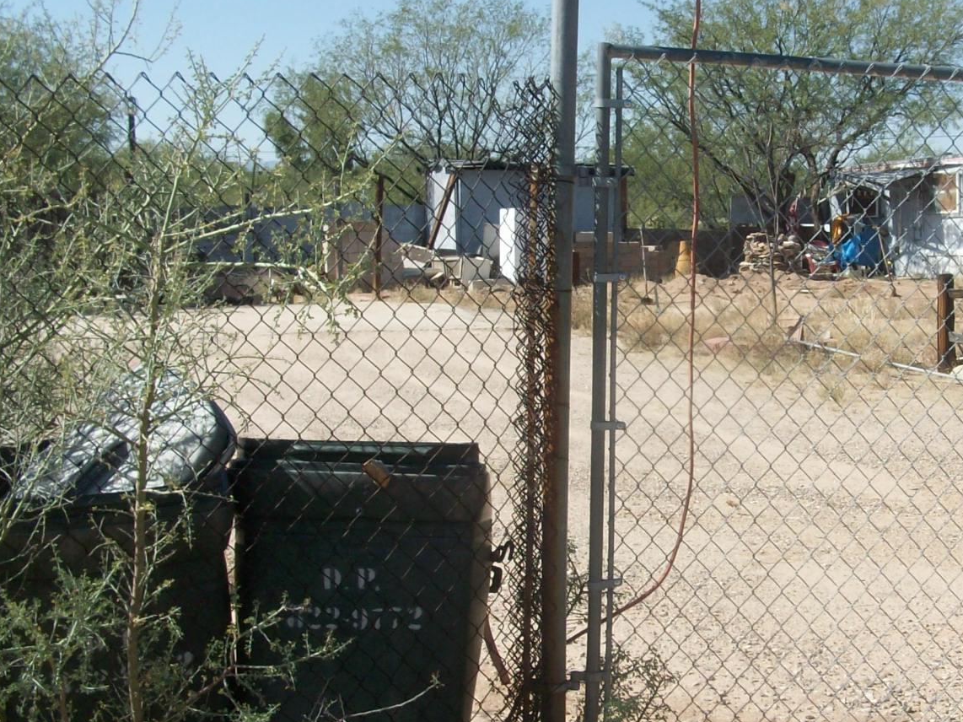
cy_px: 266
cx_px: 767
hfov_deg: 30.9
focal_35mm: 61
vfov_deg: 23.9
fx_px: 1697
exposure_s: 1/331
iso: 64
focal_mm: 5.7
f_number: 5.5
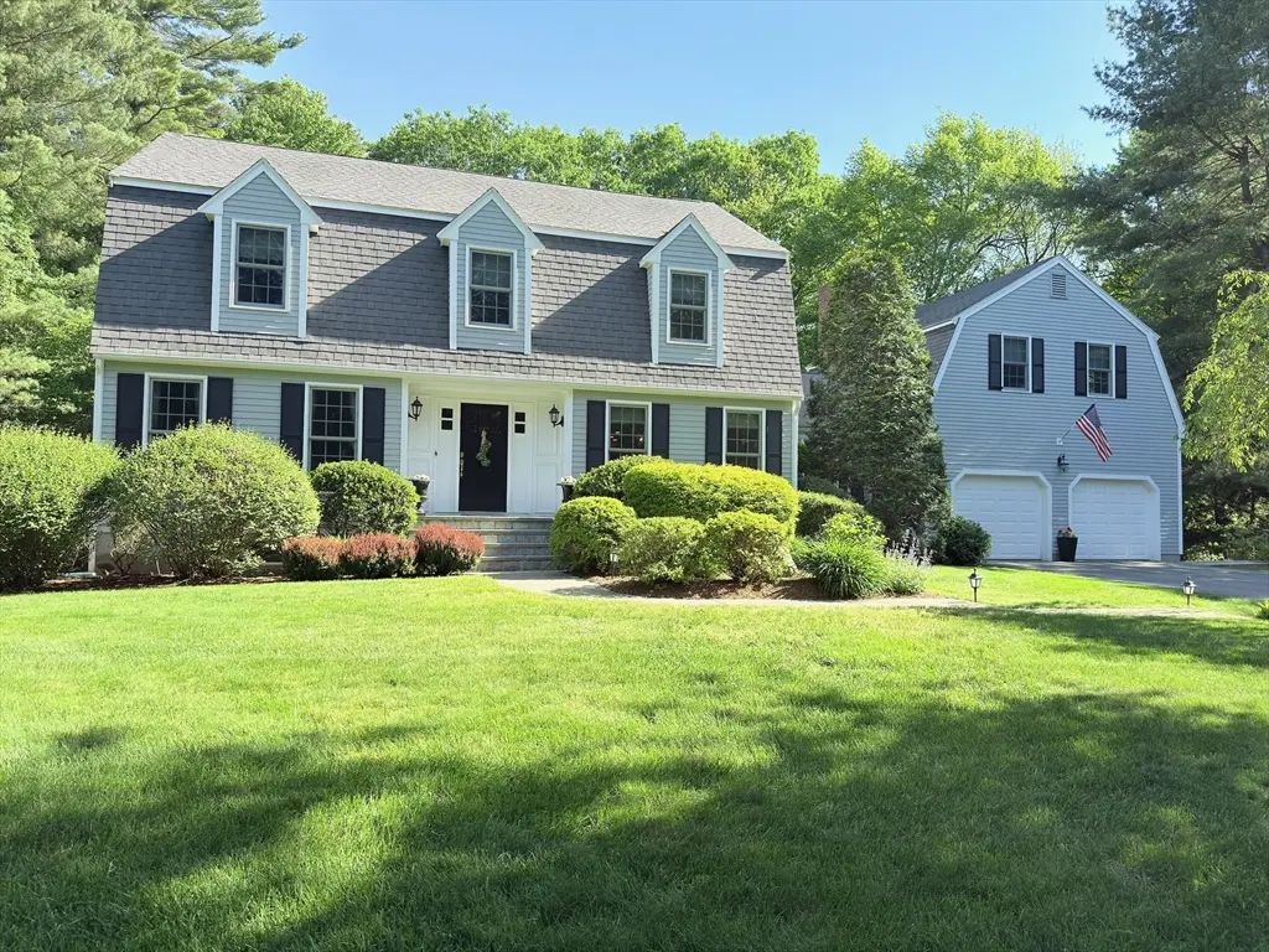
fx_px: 880
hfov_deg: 71.6
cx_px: 634
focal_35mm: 24
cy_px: 476
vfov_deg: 56.8
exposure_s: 1/1287
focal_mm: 6.76
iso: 80
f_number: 1.78
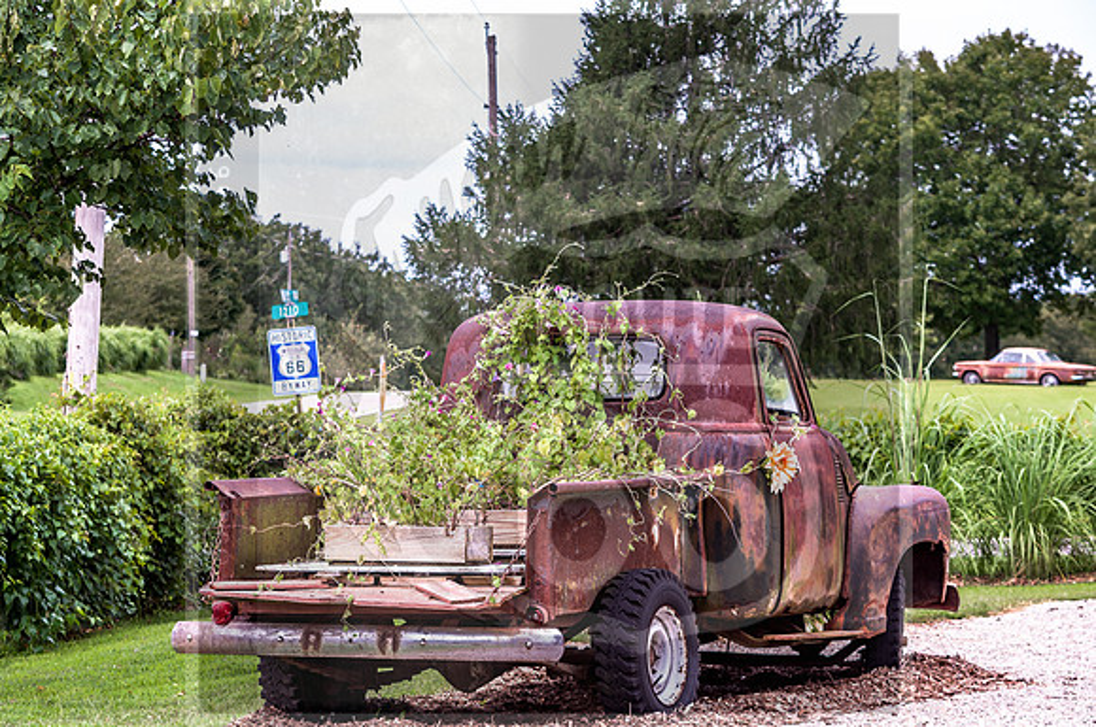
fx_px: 3876
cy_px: 364
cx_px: 548
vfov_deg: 10.7
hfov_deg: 16.1
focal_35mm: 128
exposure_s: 1/200
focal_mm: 85
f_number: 7.1
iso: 100
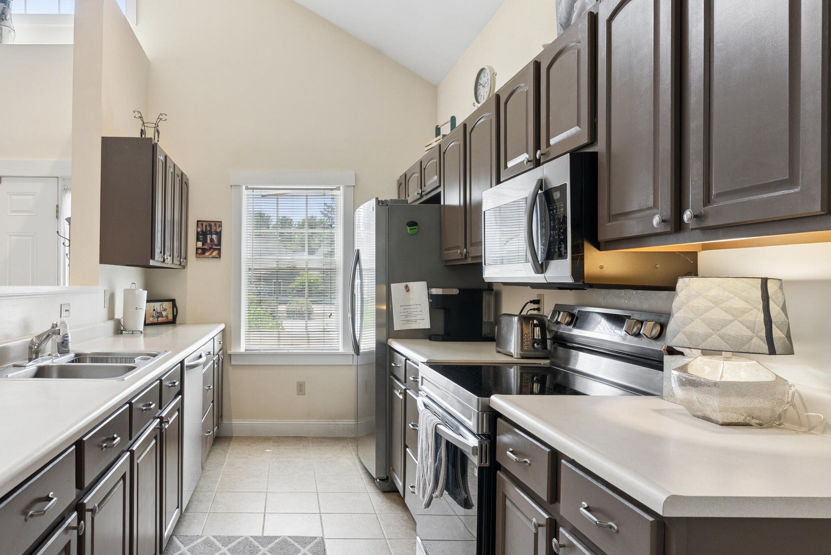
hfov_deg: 72.0
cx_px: 293
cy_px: 291
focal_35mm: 24
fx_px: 554
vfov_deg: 53.2
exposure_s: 1/50
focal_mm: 18
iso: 640
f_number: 7.1
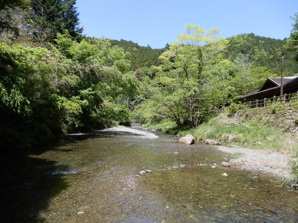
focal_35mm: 24
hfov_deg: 71.6
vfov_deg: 56.8
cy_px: 112
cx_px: 149
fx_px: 207
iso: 80
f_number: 3.4
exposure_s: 1/400
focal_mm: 4.3
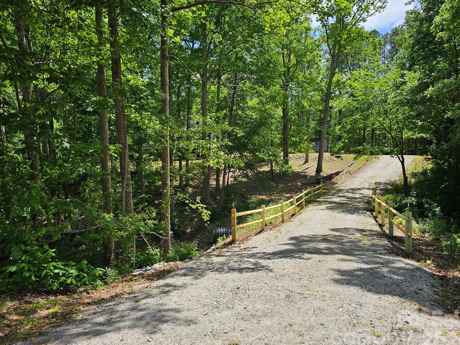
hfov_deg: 71.6
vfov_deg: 56.8
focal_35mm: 24
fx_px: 319
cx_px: 232
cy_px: 176
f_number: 1.7
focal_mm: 6.3
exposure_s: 1/423
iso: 10
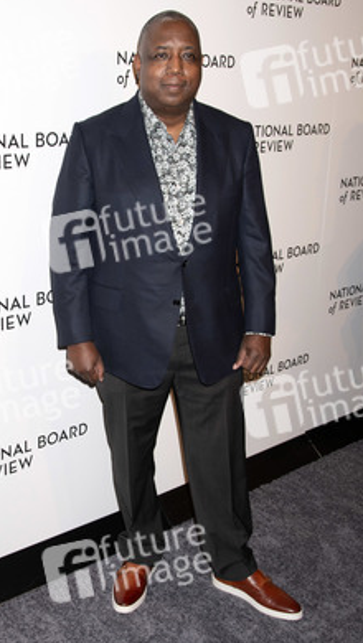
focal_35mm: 29
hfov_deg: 40.3
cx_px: 176
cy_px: 317
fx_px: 495
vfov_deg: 66.0
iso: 400
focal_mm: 27
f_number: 6.3
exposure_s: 1/200
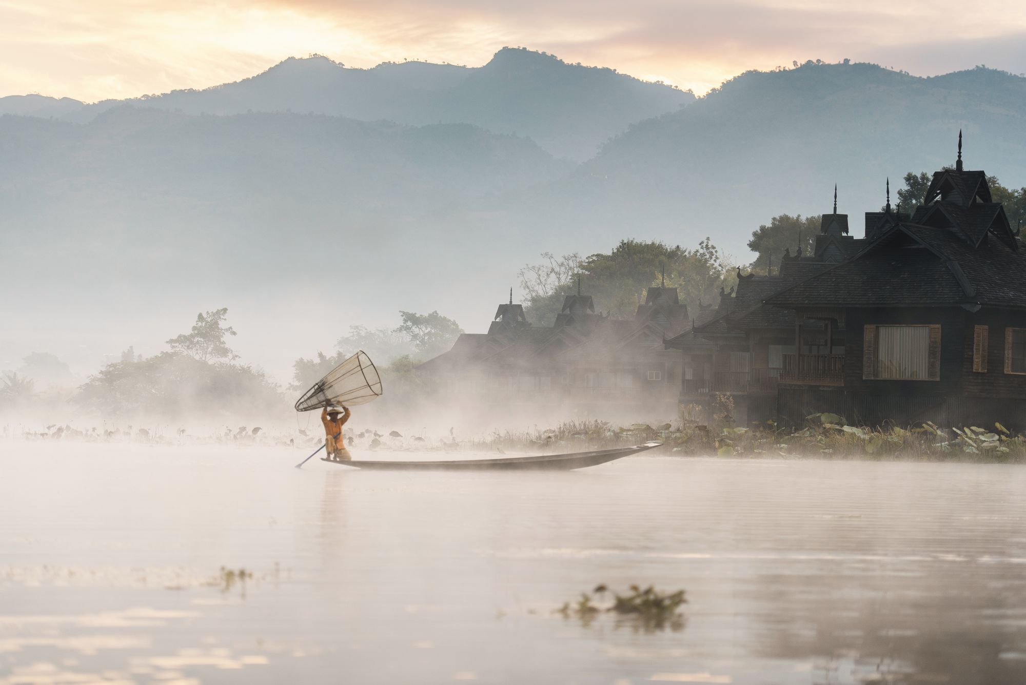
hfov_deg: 20.8
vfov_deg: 14.0
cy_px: 342
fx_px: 2794
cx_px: 513
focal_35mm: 98
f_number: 2.8
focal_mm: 98
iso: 250
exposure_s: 1/200
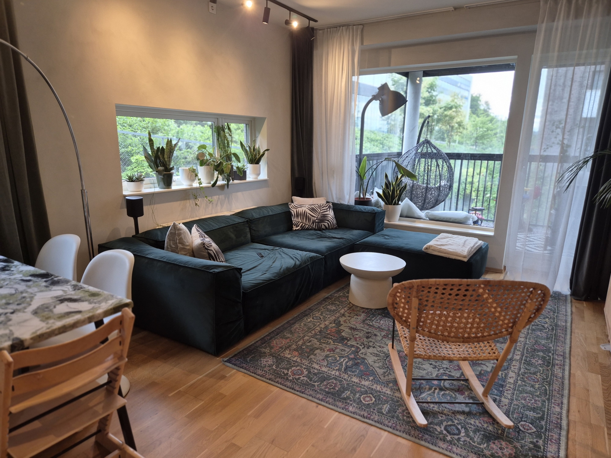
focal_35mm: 23
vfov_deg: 58.9
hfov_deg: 73.9
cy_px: 229
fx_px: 406
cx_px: 306
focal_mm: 5.4
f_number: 1.8
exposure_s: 1/100
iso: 125
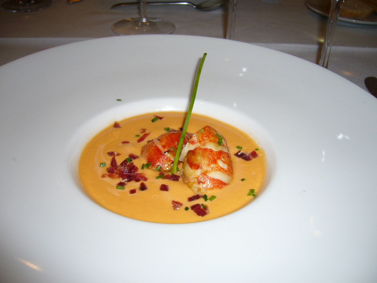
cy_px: 142
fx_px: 381
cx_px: 188
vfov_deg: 40.7
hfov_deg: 52.6
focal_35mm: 35
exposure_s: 1/60
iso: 80
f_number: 2.8
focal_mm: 5.8
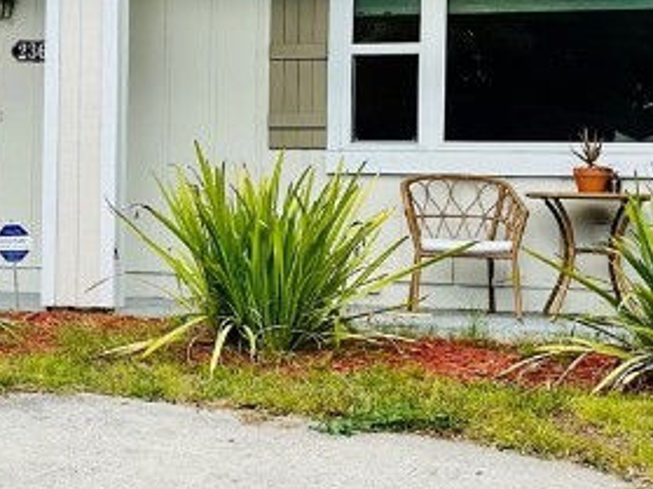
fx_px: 1659
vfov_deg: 16.7
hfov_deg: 21.5
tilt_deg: +0.1
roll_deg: -1.0
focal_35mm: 88
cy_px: 161
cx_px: 7
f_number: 1.78
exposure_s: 1/1157
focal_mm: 6.86
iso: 80
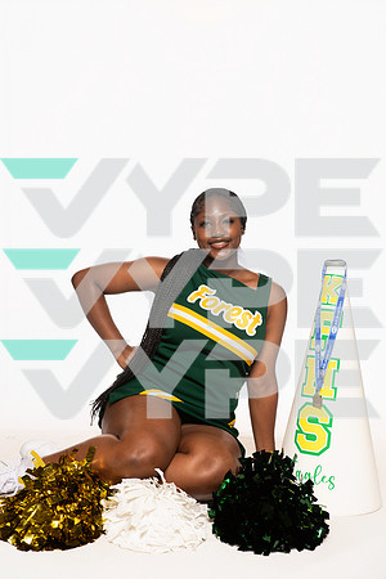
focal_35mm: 58
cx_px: 193
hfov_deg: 23.4
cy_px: 290
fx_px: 933
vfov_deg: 34.5
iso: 800
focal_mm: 58
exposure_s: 1/320
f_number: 7.1
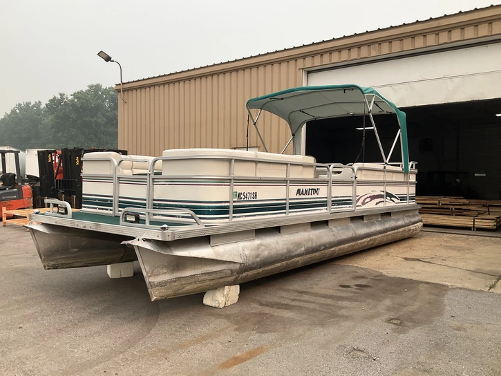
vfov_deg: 46.8
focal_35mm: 30
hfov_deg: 60.0
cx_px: 245
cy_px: 190
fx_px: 434
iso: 25
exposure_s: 1/1098
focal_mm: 3
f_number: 1.8
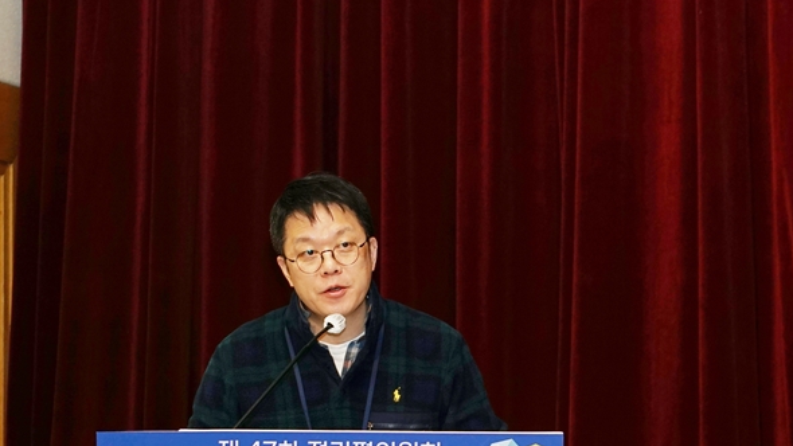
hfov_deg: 14.2
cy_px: 445
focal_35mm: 151
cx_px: 425
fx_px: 3175
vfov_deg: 8.0
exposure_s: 1/80
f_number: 6.3
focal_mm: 85
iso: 400
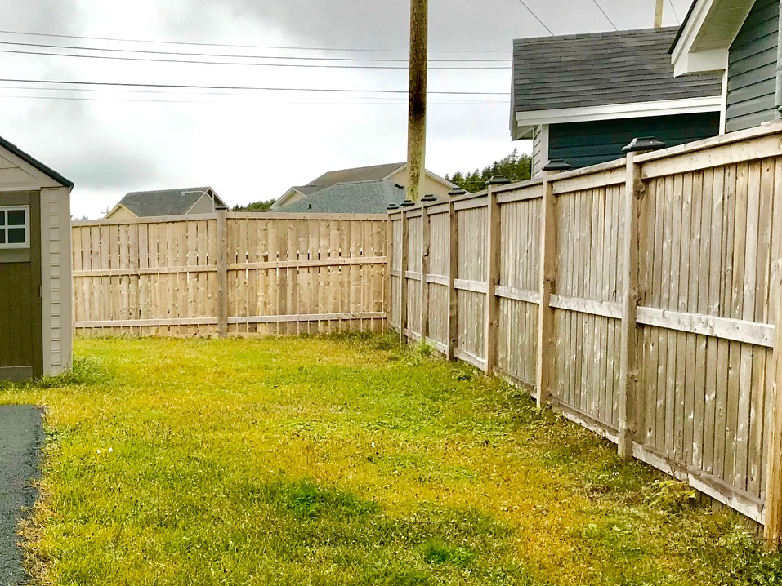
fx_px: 1333
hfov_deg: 30.4
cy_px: 480
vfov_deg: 24.4
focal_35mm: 59
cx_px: -3
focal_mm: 3.99
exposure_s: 1/267
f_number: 1.8
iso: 20
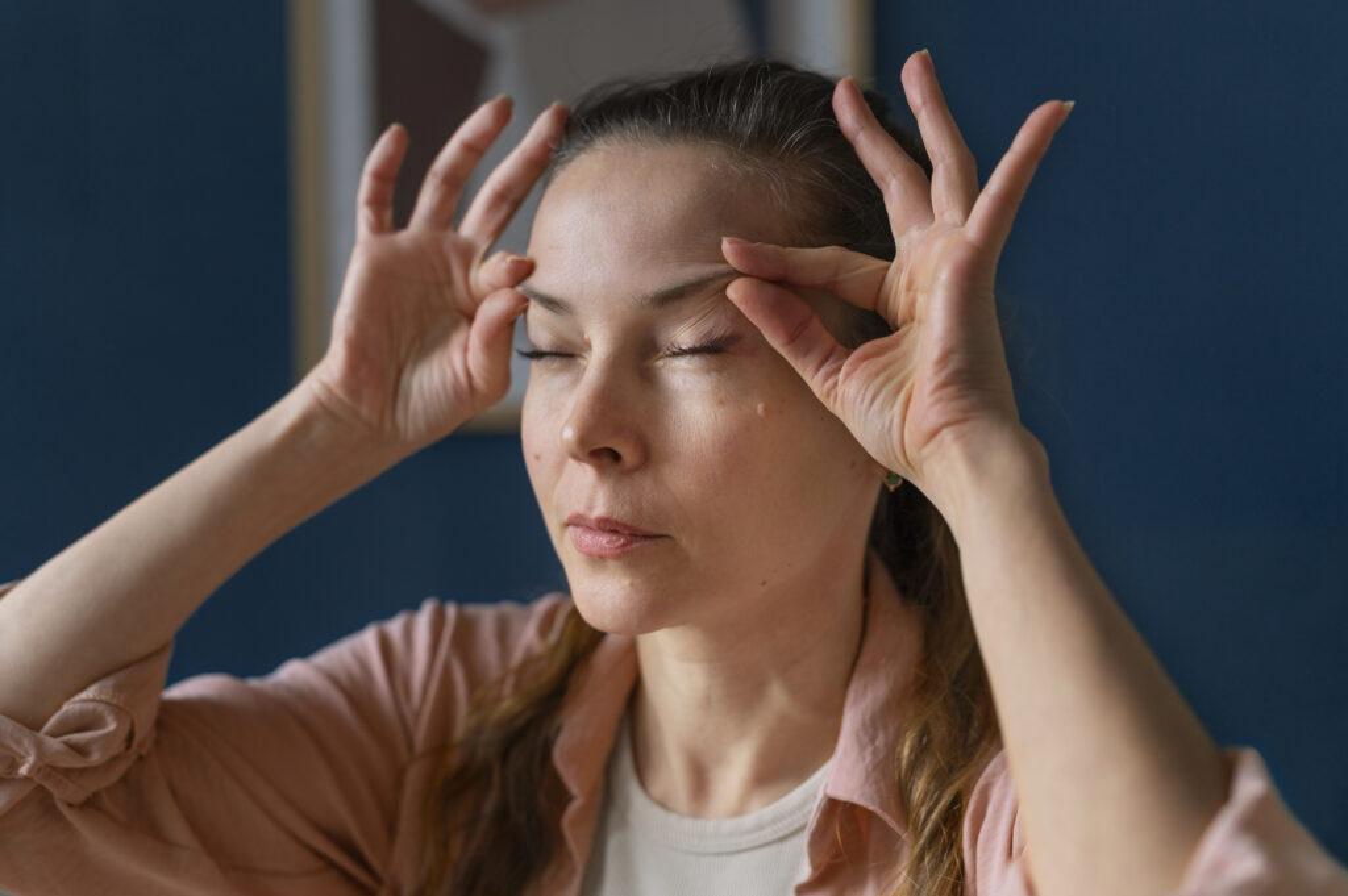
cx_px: 674
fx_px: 1871
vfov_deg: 26.9
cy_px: 448
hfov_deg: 39.6
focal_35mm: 50
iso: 400
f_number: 2.5
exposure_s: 1/80
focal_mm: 50
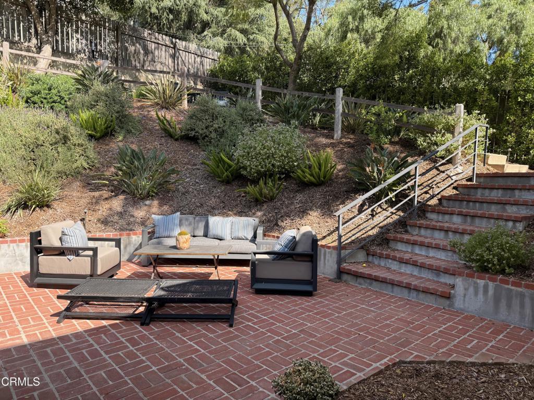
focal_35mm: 24
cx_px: 267
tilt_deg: -2.8
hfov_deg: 71.6
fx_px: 370
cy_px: 200
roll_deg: -1.5
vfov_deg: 56.8
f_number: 1.78
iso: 100
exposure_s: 1/955
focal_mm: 6.76
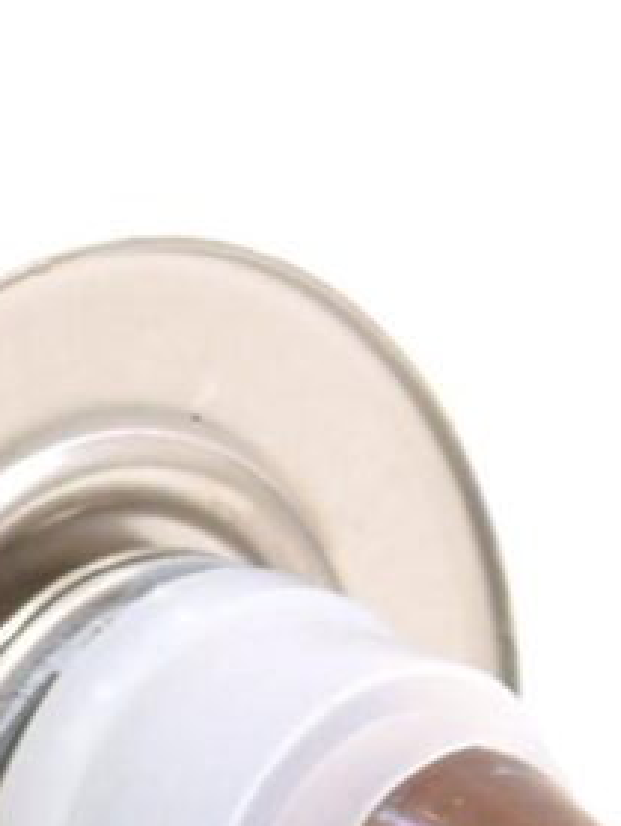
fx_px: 13961
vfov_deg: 3.4
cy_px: 707
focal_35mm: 585
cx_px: -1123
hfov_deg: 2.5
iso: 400
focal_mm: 55
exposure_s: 1/125
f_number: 5.6
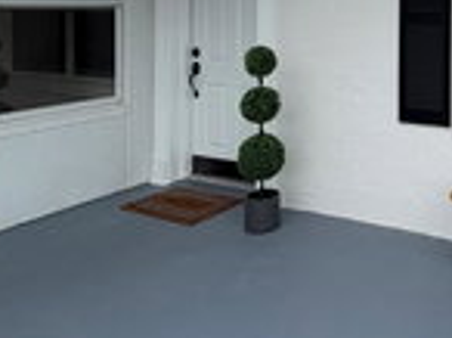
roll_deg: +0.7
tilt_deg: +0.4
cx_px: 475
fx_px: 534
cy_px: 12
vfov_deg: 32.6
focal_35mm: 41
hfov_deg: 39.2
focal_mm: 2.22
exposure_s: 1/770
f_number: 2.2
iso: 40
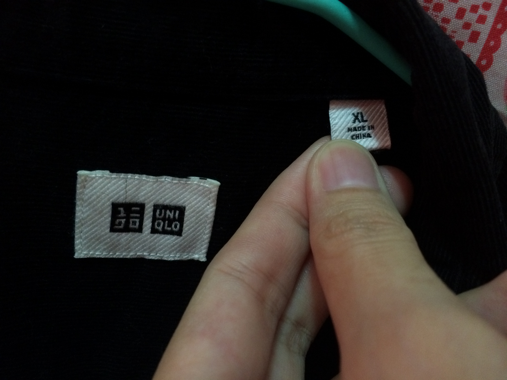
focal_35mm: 29
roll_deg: -3.7
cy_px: 190
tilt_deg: -6.8
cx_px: 254
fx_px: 425
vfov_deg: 48.2
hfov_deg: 61.7
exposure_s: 1/20
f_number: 2.2
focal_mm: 4.15
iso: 320
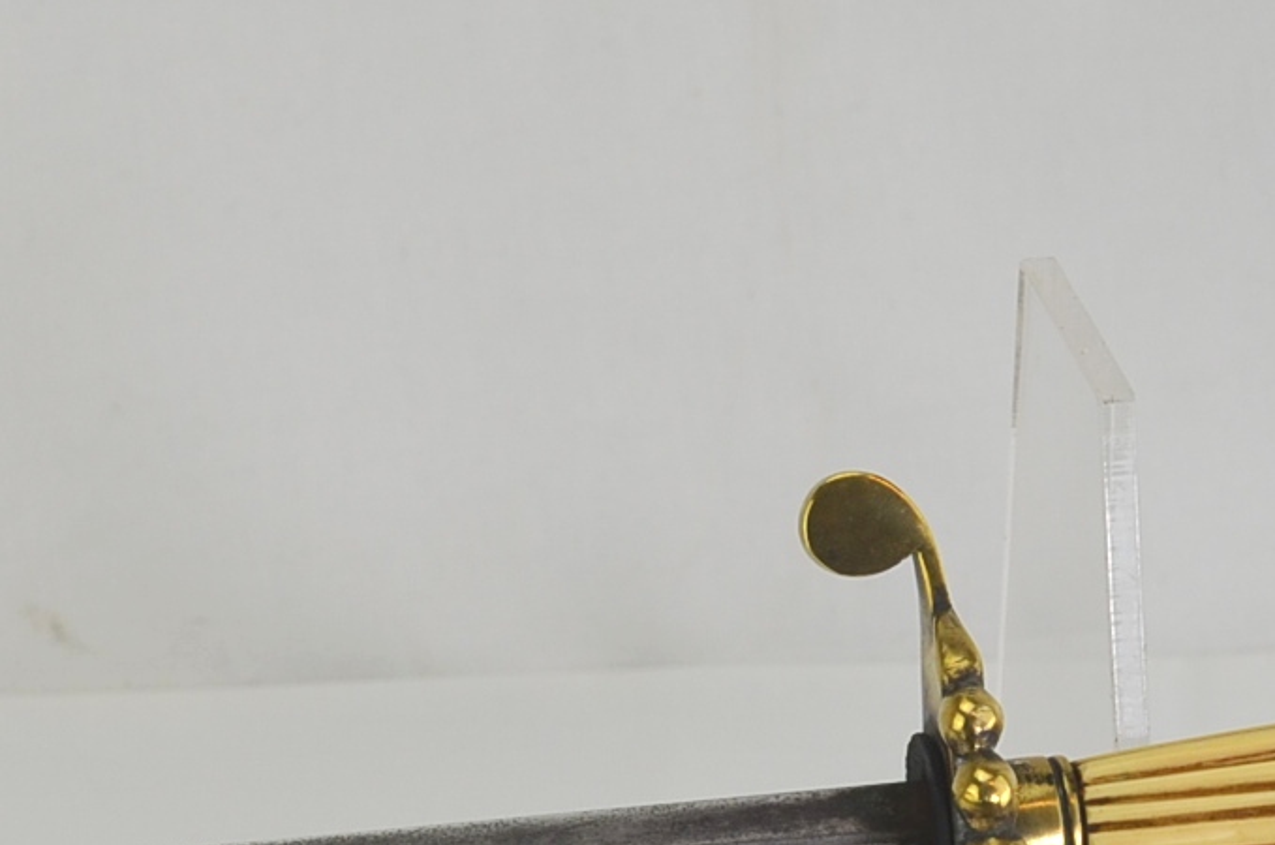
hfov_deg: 12.1
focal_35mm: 169
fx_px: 5968
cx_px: 60
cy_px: 928
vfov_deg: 8.0
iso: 200
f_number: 6.3
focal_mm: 31
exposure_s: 1/160
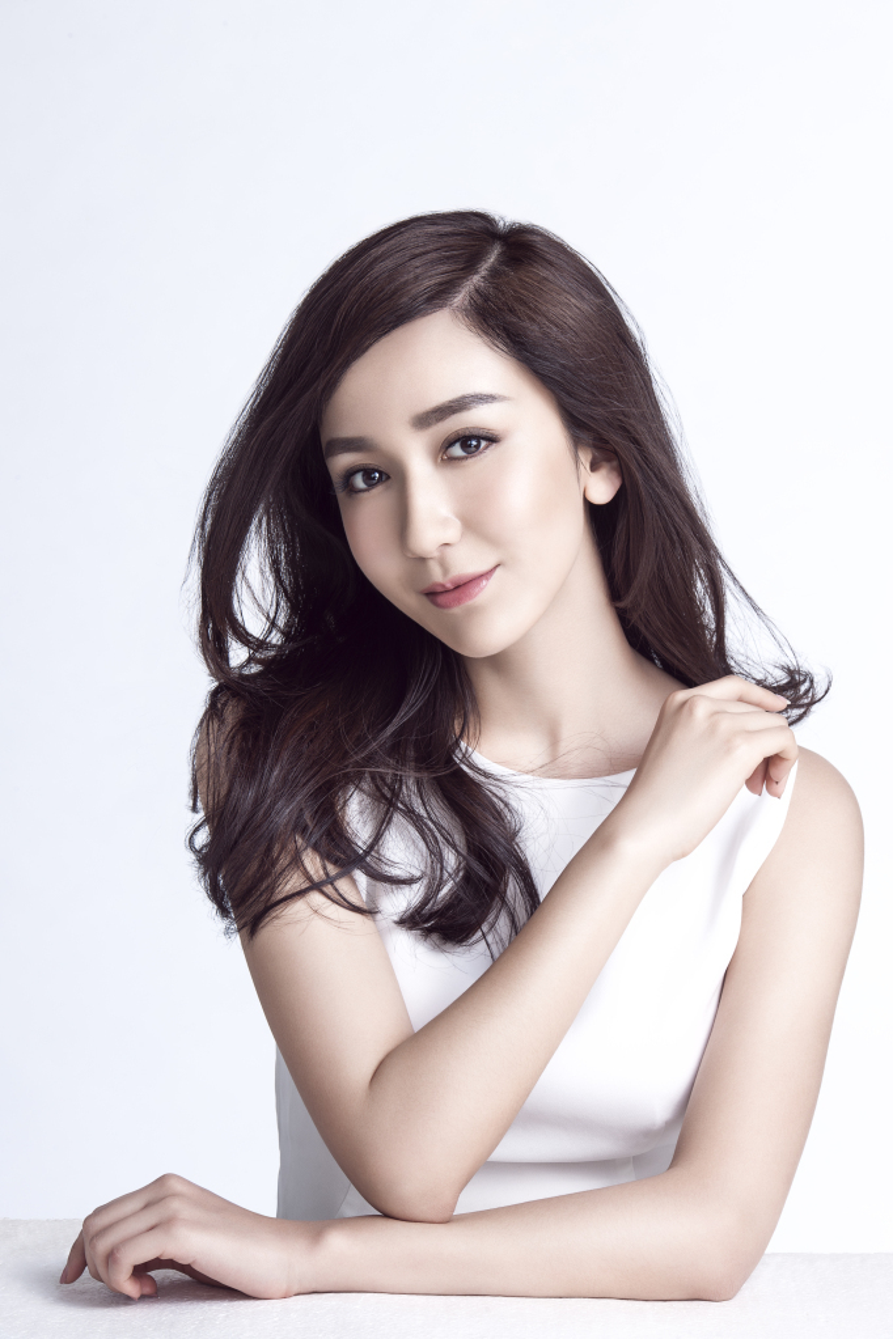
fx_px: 4465
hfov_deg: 11.4
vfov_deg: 17.1
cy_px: 670
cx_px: 446
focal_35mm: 120
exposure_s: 1/125
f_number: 14
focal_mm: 120
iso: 100
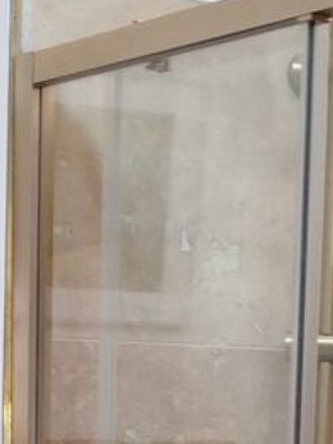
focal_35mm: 146
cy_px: 765
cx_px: 111
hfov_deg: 10.1
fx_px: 1874
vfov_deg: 12.5
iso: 160
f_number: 1.7
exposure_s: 1/33
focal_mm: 5.31
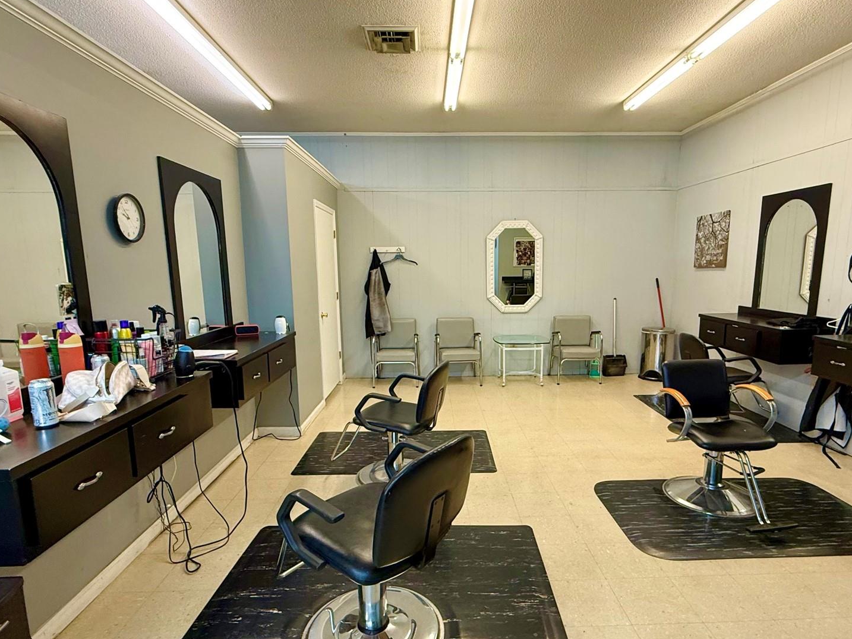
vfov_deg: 65.8
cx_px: 451
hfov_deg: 81.7
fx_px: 492
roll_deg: +0.6
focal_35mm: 20
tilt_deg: -10.5
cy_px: 347
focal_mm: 2.22
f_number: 2.2
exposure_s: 1/60
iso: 200
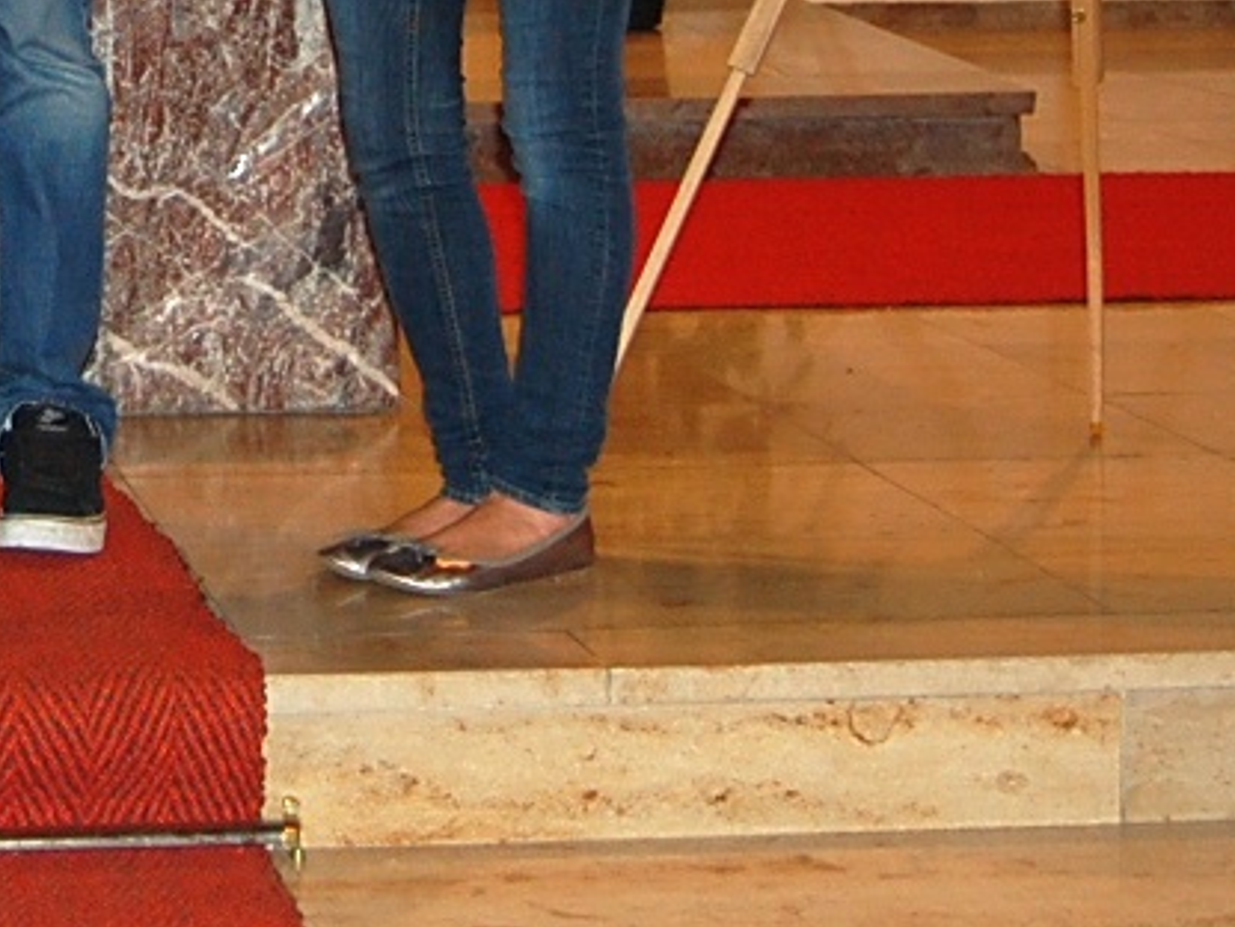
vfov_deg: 11.4
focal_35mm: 125
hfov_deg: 15.2
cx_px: -246
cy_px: -386
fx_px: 4460
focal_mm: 24
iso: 400
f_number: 4
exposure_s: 1/60
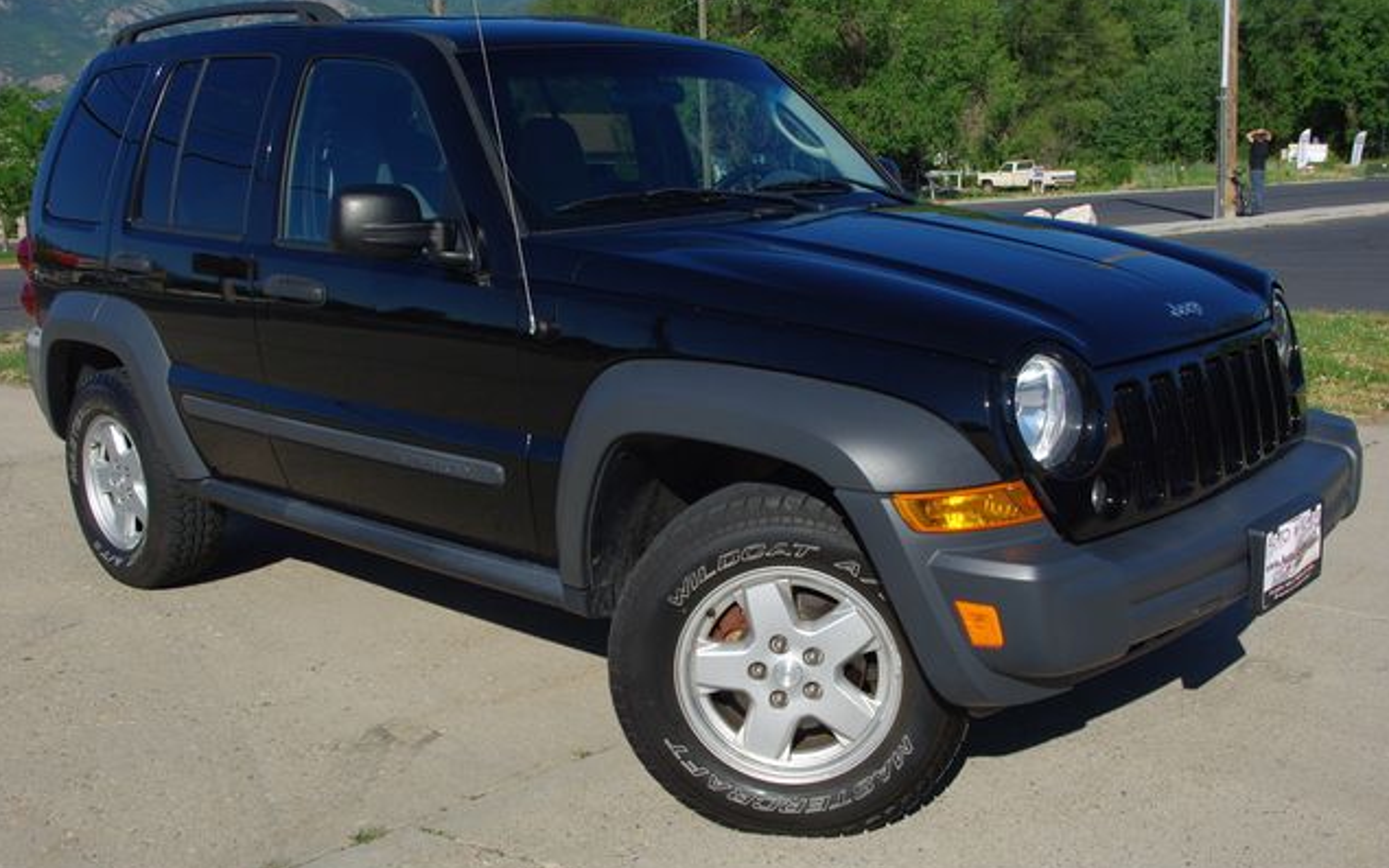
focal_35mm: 37
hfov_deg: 52.7
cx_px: 691
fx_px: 1401
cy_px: 421
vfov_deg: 34.4
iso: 100
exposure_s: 1/350
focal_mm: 24.38
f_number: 8
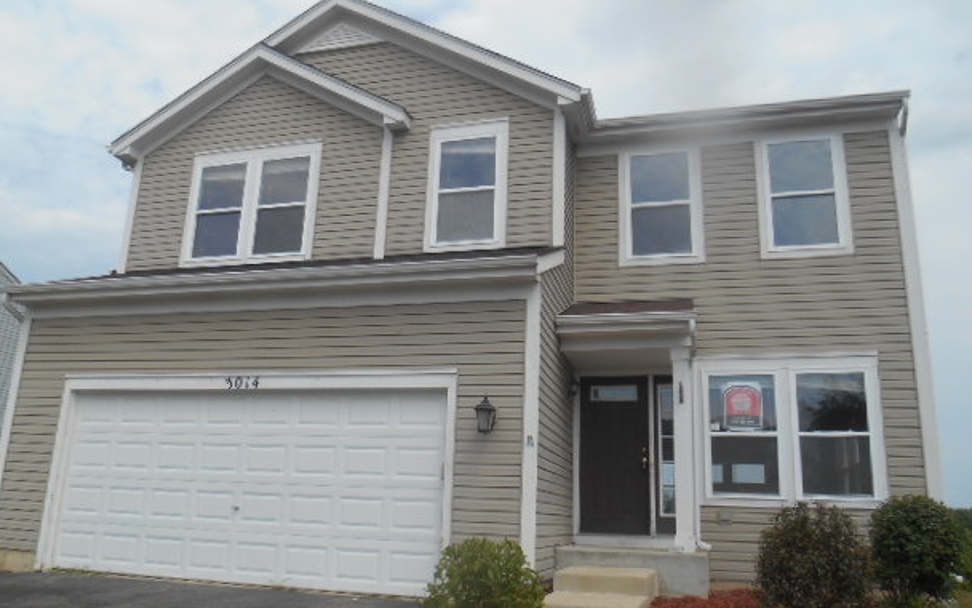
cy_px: 334
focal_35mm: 29
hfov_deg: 64.6
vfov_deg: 43.1
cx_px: 476
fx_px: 768
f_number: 3.4
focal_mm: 4.7
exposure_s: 1/1250
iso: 80
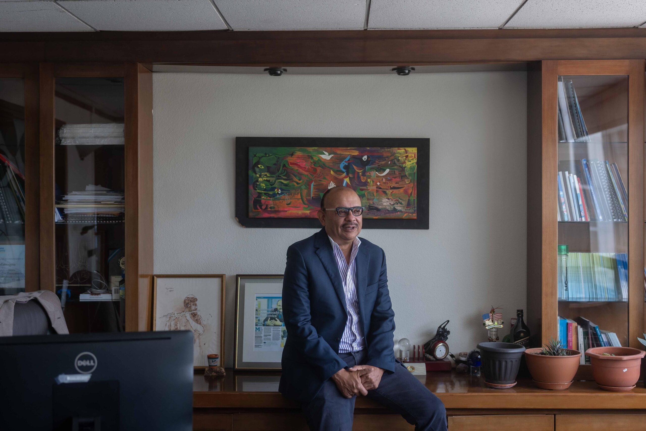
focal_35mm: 50
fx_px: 897
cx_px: 323
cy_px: 216
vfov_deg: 27.0
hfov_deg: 39.6
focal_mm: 50
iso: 800
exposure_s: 1/250
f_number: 2.8
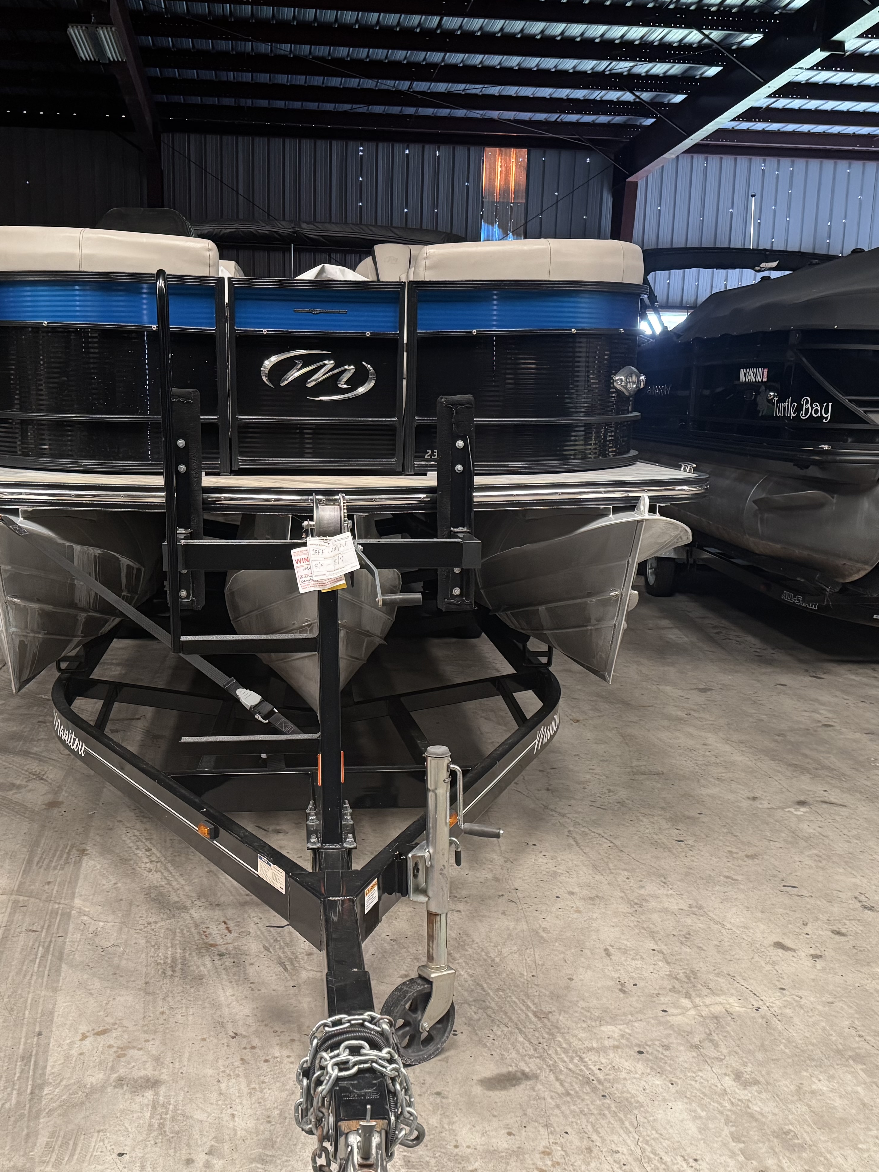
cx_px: 383
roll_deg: -1.2
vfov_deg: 52.6
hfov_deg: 40.6
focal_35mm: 35
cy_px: 633
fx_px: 1185
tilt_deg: -12.5
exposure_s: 1/60
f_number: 1.78
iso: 640
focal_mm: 6.76
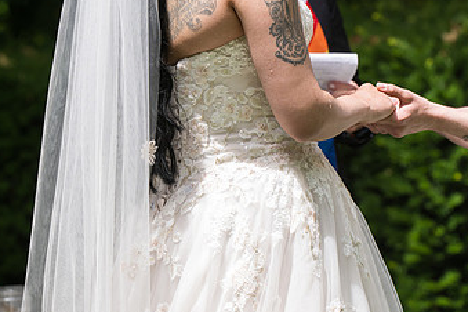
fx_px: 4446
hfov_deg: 6.0
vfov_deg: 4.0
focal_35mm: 342
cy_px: 114
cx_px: 326
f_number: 4
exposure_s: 1/400
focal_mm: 200
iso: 100
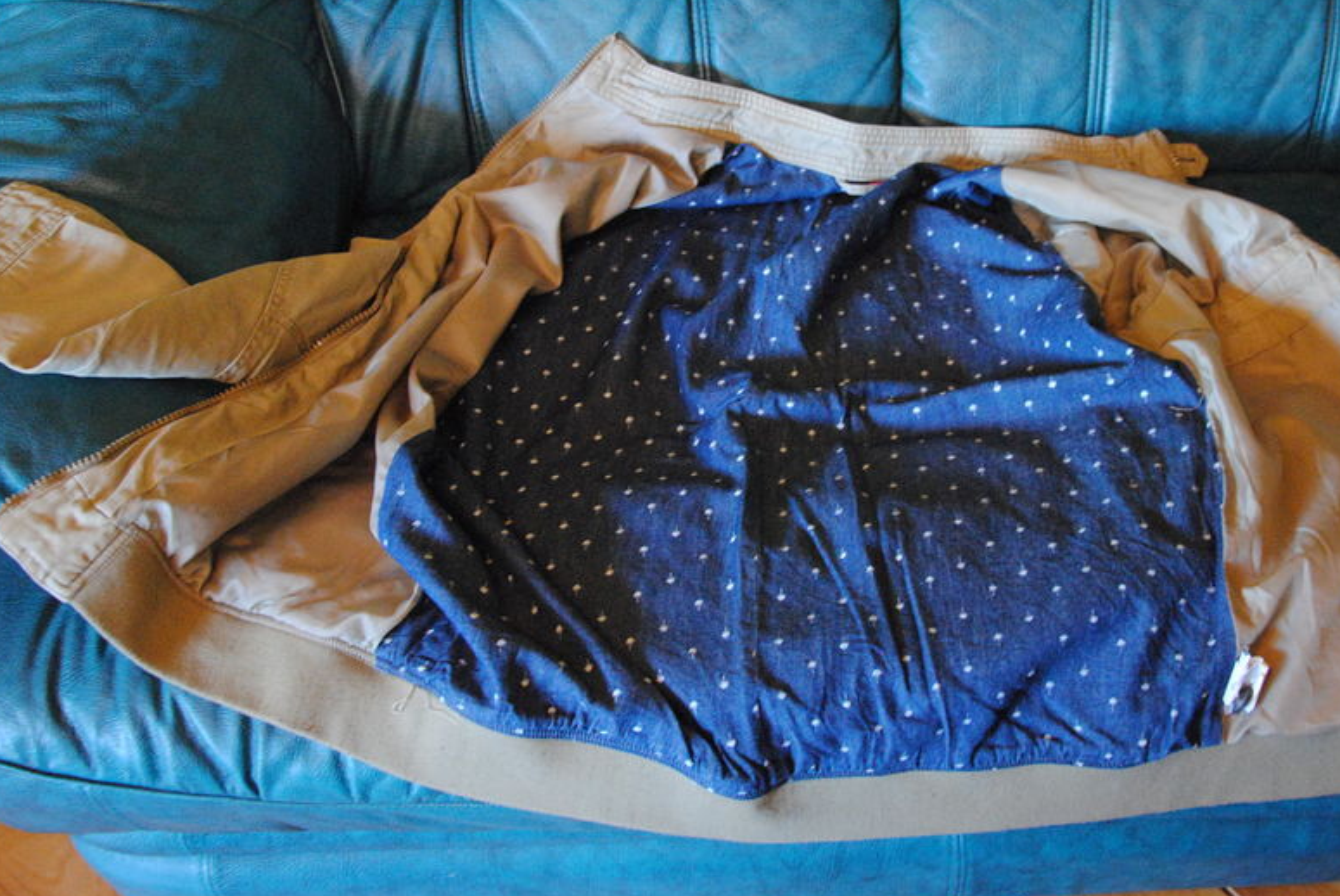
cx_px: 787
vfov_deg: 32.9
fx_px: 1514
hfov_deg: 47.5
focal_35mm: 41
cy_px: 390
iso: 1600
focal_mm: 21
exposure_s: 1/20
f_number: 3.8
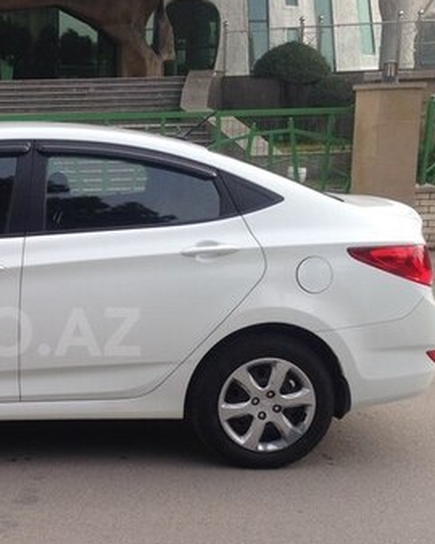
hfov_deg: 23.0
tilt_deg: -10.9
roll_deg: +0.8
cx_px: -24
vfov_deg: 29.9
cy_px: 332
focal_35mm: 63
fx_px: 1013
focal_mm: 4.12
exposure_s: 1/577
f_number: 2.4
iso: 50
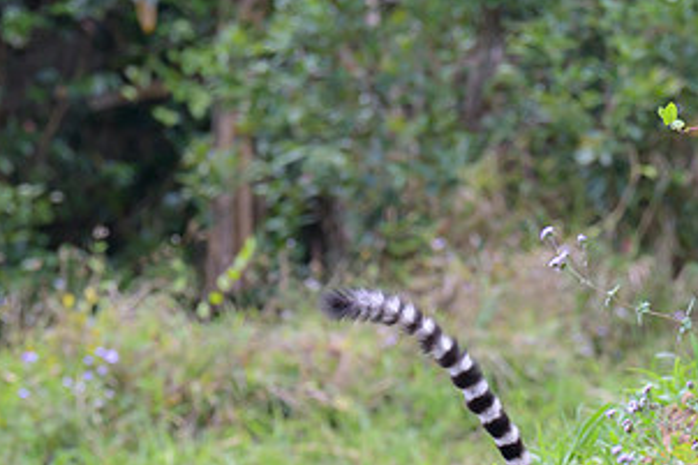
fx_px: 10134
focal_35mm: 523
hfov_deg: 3.9
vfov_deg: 2.6
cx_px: 268
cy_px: 518
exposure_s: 1/2000
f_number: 4
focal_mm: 200
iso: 1250
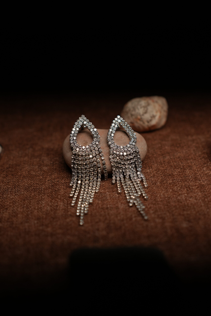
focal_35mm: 52
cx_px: 106
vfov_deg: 38.2
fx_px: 457
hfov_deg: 26.0
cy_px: 158
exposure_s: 1/100
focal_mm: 35
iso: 200
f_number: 2.5
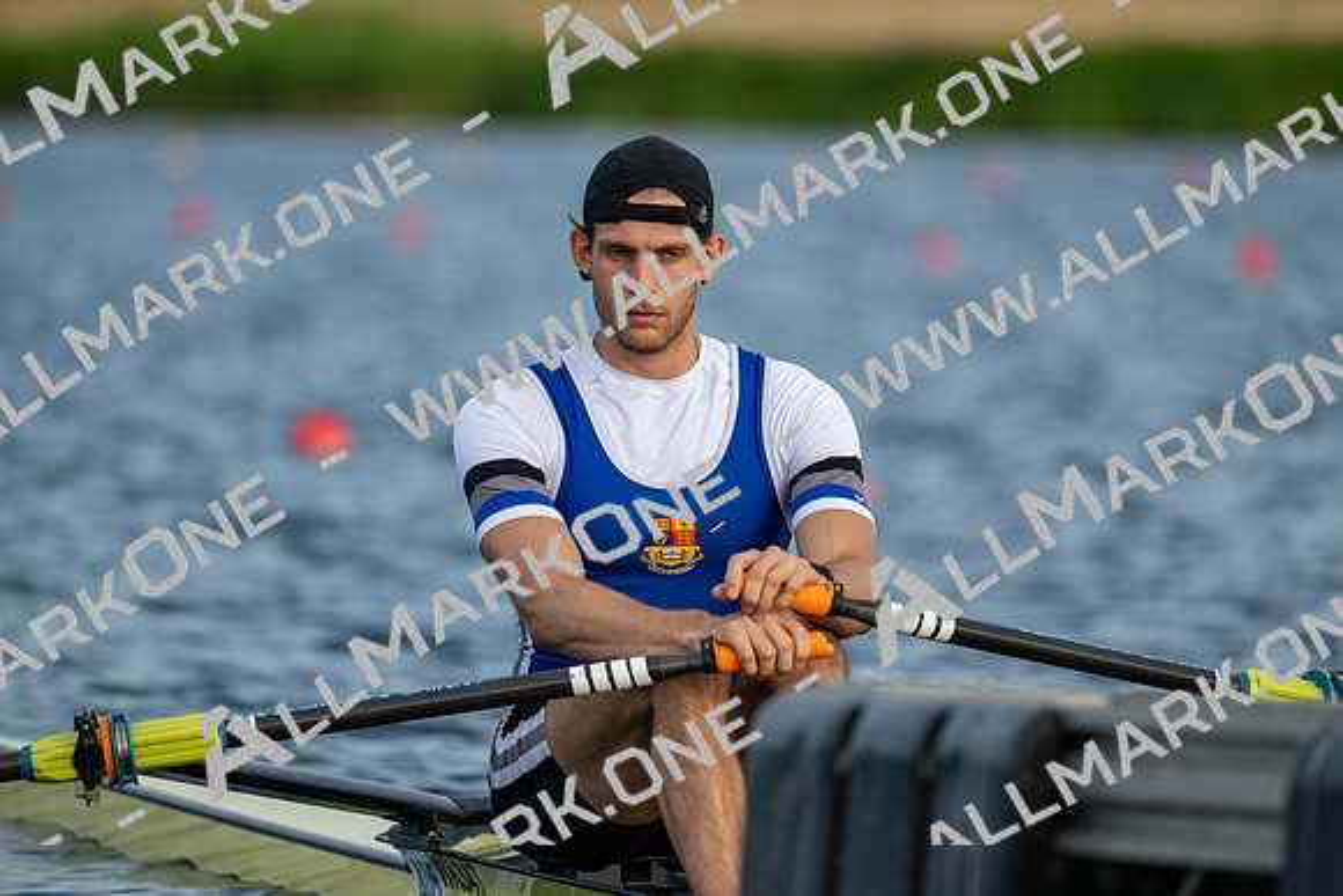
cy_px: 448
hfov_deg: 5.1
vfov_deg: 3.4
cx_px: 672
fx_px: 14933
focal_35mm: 400
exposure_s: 1/2500
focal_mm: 400
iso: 560
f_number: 4.5
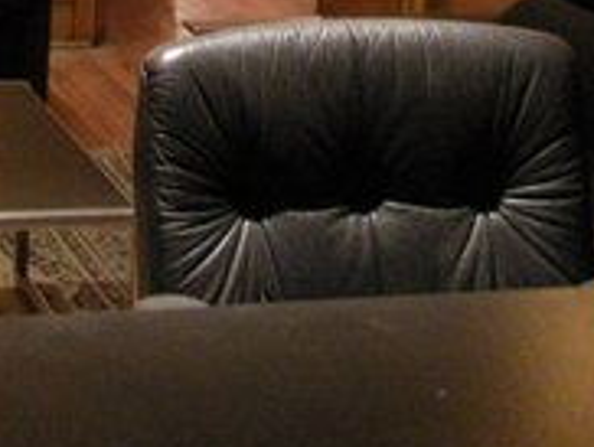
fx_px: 2234
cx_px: -3
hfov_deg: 14.9
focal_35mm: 130
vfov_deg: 10.8
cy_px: -320
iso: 503
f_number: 2.8
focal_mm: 7.9
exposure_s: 1/8
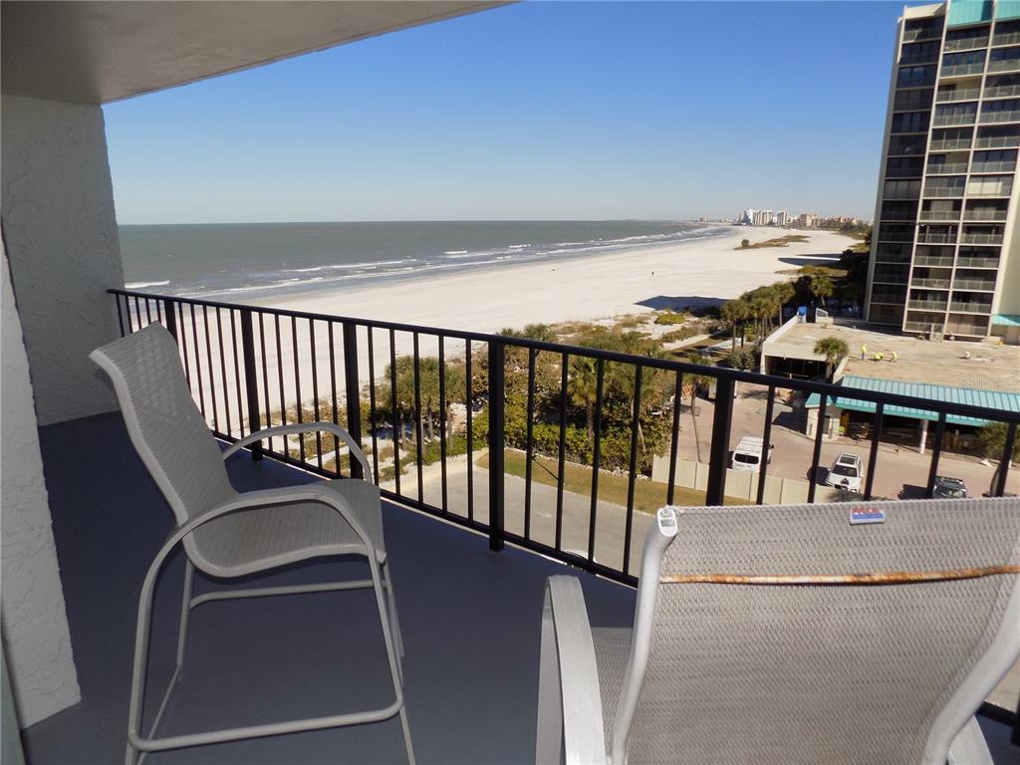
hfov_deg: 73.9
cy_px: 382
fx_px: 678
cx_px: 510
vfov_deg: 58.9
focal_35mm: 23
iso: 80
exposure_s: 1/1500
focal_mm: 4
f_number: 3.1
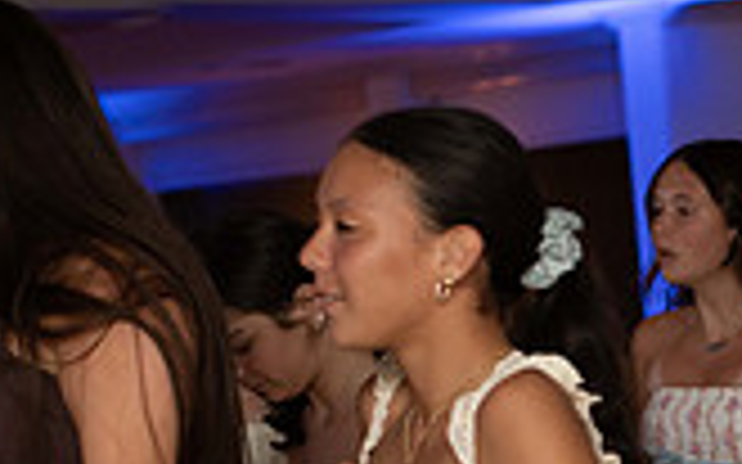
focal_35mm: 179
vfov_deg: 7.2
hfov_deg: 11.5
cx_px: 814
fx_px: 3618
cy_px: 633
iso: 1600
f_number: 2.8
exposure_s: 1/125
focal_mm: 50
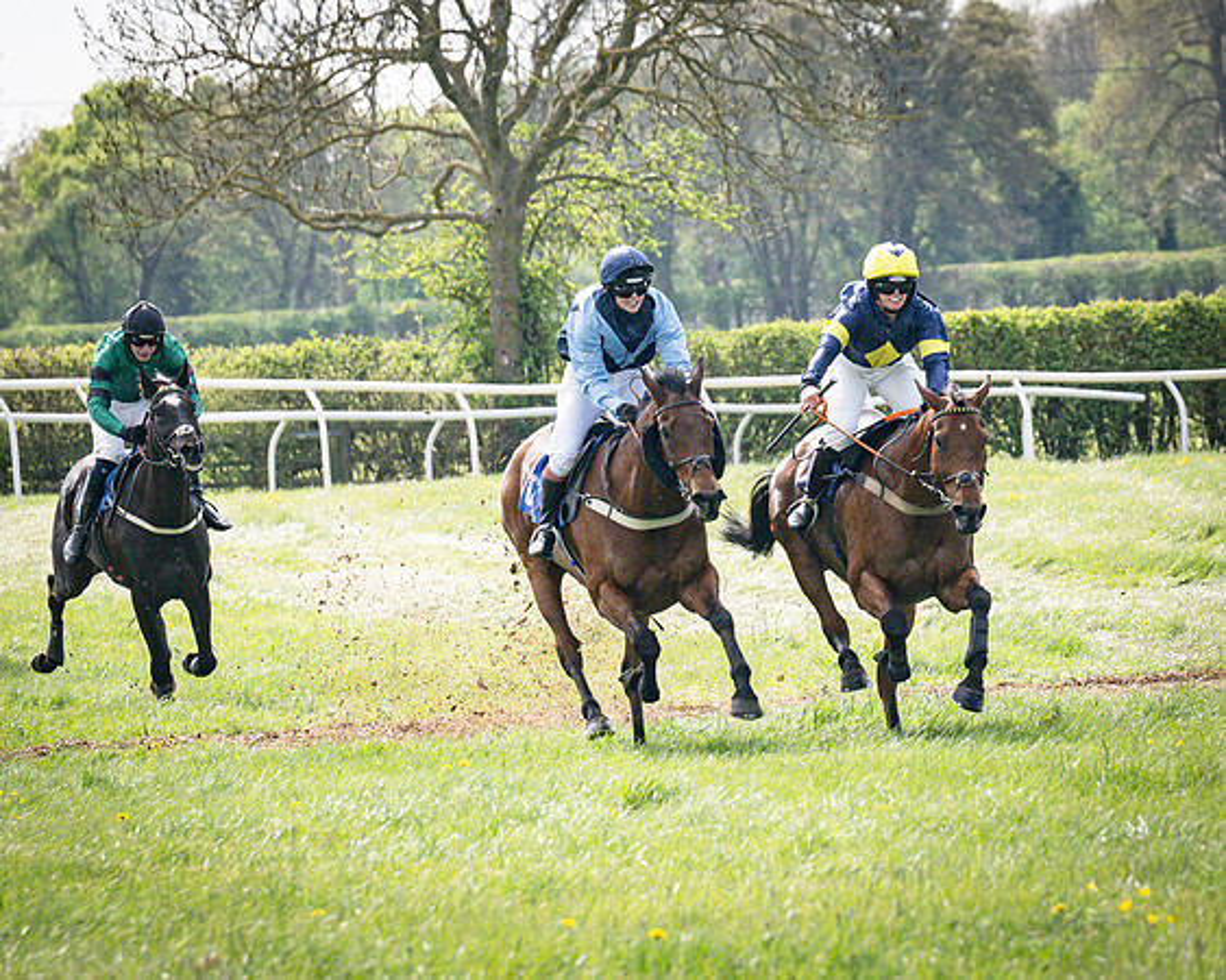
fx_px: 16157
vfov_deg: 3.5
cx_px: 1060
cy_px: 260
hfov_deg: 4.3
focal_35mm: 445
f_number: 5
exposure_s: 1/3200
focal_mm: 170
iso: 400
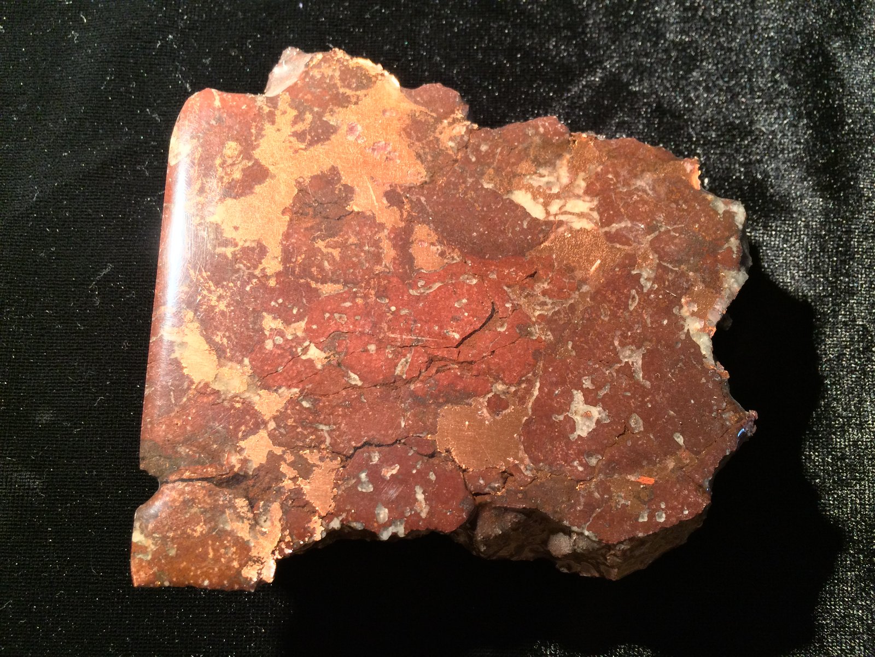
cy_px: 328
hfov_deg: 61.7
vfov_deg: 48.2
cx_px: 438
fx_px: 733
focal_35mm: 29
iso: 160
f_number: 2.2
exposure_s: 1/30
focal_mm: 4.15
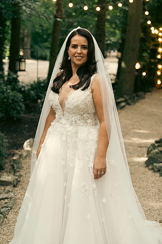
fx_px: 472
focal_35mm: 70
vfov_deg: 28.8
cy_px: 122
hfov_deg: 19.5
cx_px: 81
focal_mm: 70
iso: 320
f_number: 3.5
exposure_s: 1/200
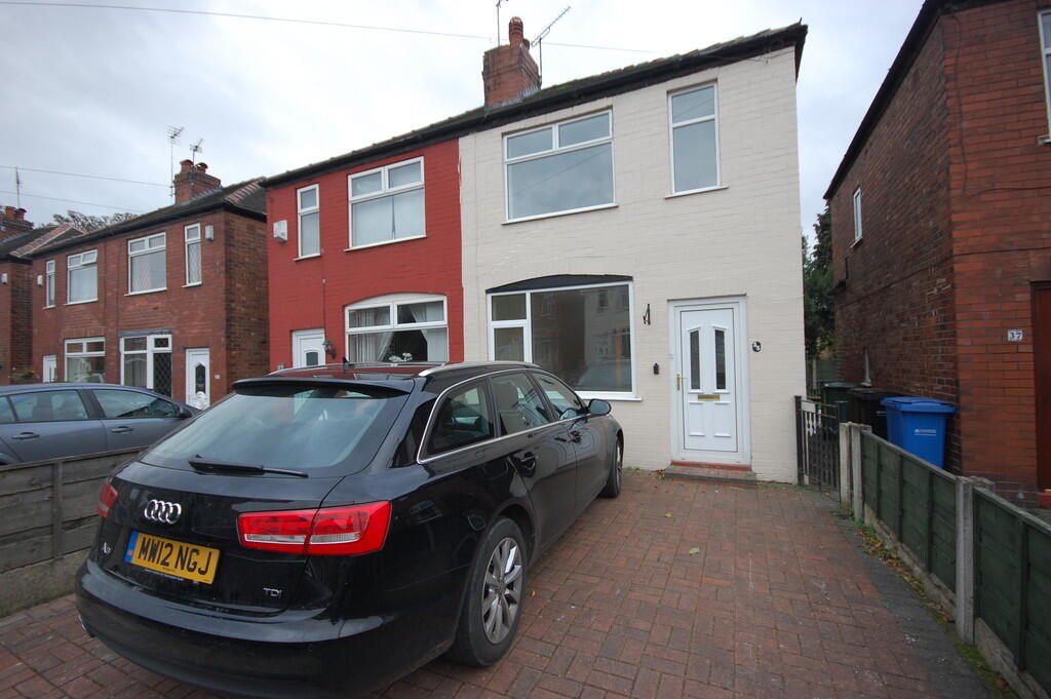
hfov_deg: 100.4
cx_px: 526
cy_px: 350
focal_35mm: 15
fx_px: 438
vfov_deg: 77.2
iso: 400
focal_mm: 10
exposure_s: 1/160
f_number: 6.3
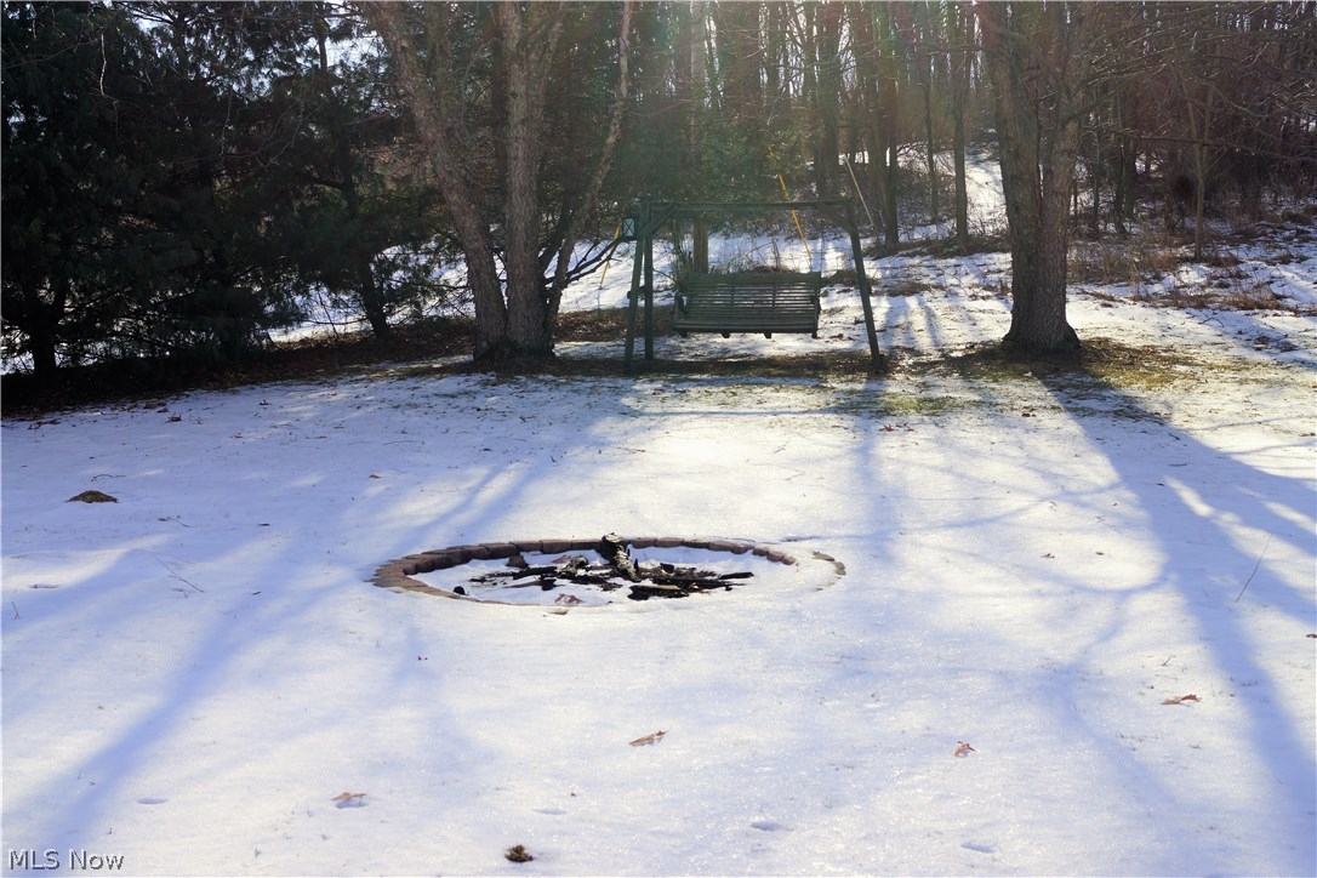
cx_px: 658
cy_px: 439
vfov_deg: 29.9
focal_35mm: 45
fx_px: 1646
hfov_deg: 43.6
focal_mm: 30
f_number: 13
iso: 100
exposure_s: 1/160
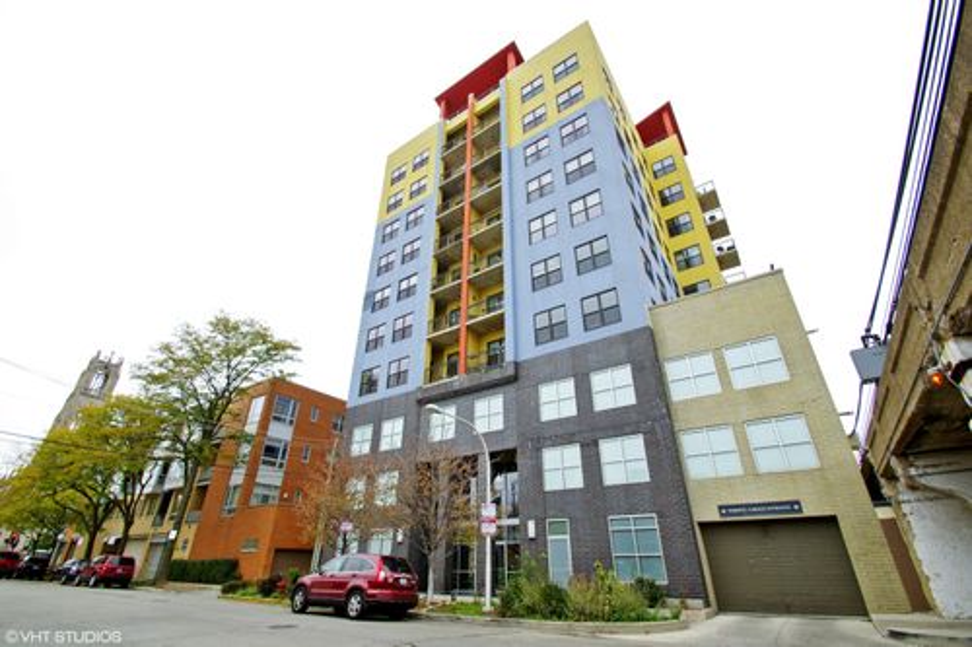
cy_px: 324
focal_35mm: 15
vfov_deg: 77.3
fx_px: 405
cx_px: 486
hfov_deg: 100.4
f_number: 8
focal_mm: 10
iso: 200
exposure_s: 1/160
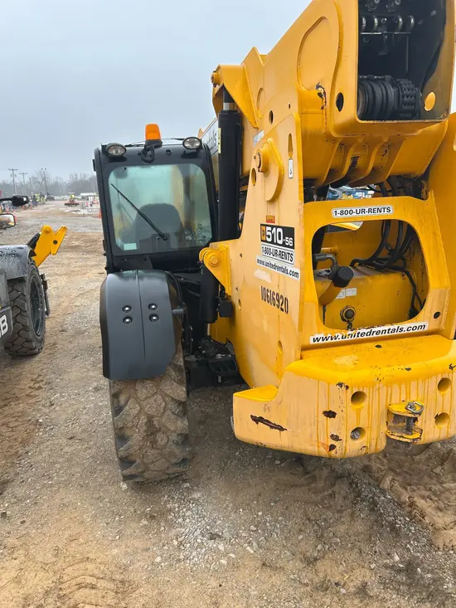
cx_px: 228
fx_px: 457
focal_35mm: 26
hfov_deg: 53.1
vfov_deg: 67.3
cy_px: 304
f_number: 1.5
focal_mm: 5.7
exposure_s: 1/371
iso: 50
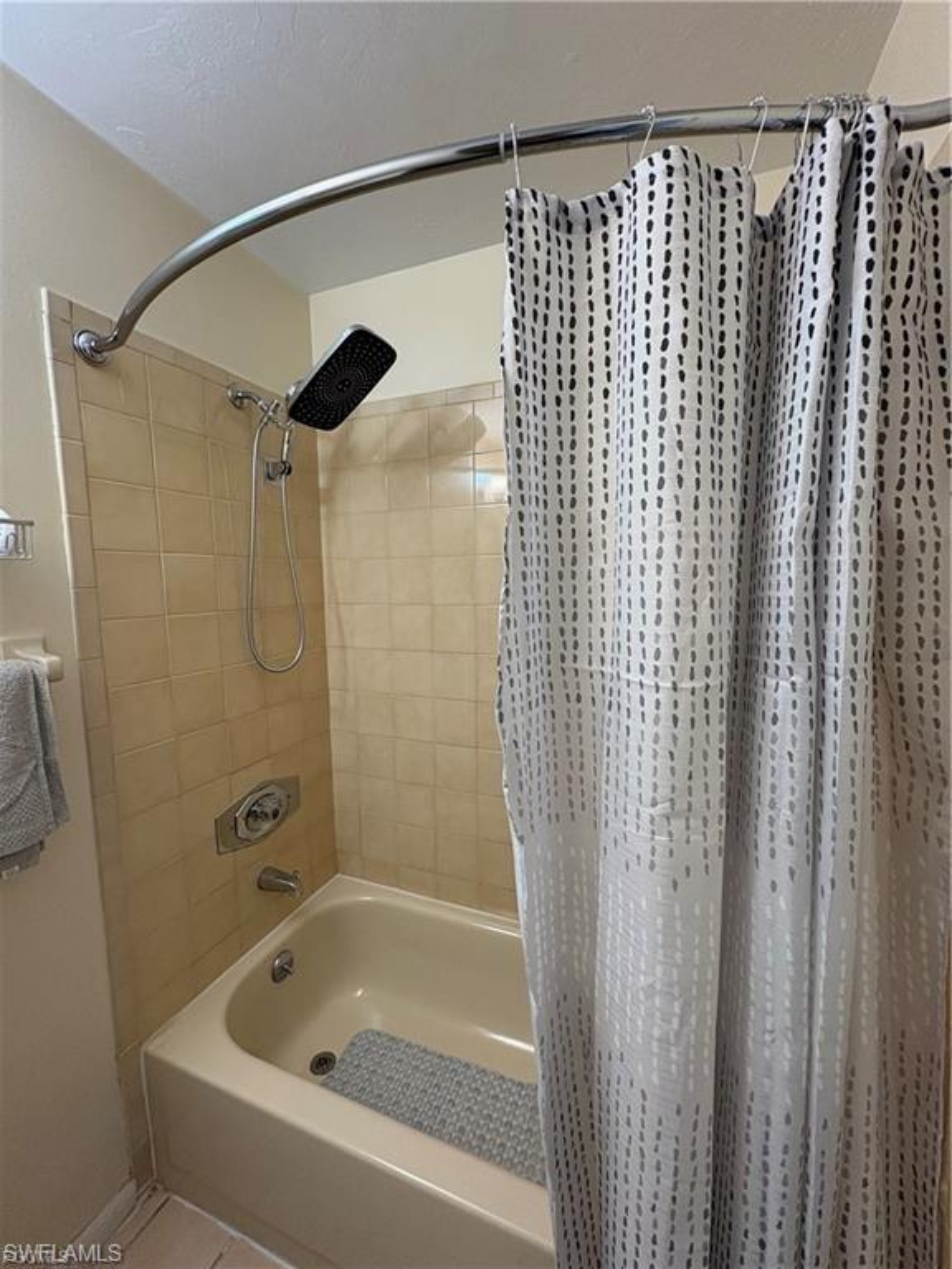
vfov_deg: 102.1
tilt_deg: -6.5
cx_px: 476
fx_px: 513
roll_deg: +0.0
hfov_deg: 85.7
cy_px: 634
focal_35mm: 14
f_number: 2.2
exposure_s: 1/60
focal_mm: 2.22
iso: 125
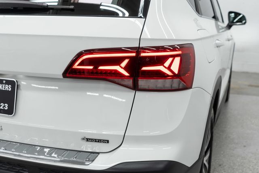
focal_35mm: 42
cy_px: 86
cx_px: 130
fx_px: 302
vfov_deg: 31.9
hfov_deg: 46.4
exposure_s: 1/40
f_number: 3.5
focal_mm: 28
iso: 200
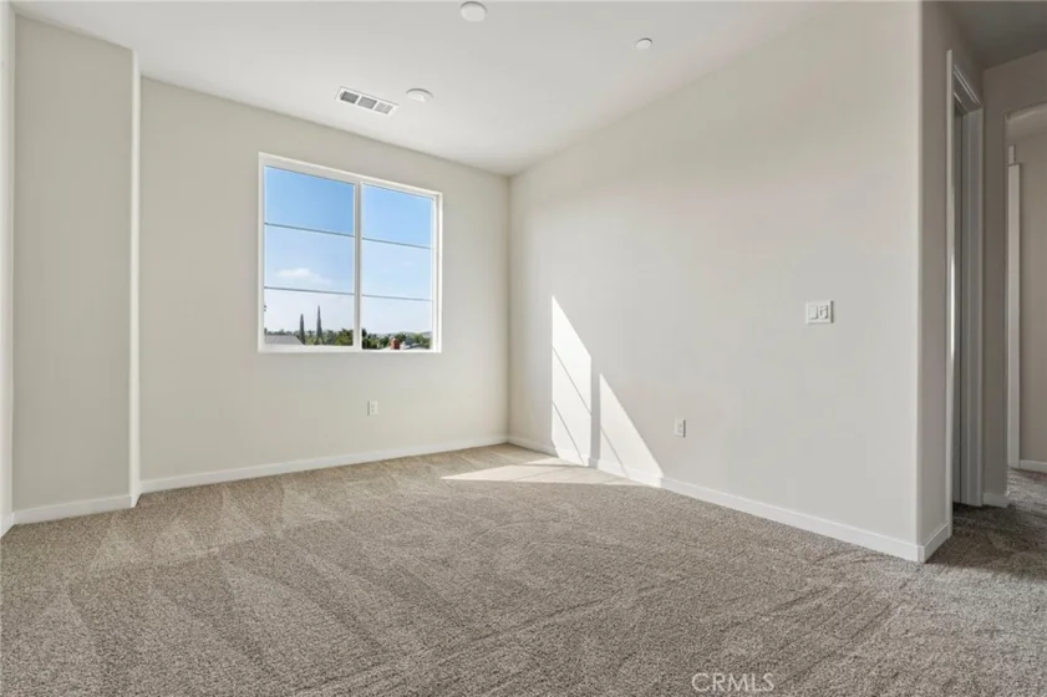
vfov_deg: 73.7
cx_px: 524
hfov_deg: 96.8
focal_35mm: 16
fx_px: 465
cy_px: 348
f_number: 8
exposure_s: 1/60
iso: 125
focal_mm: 16
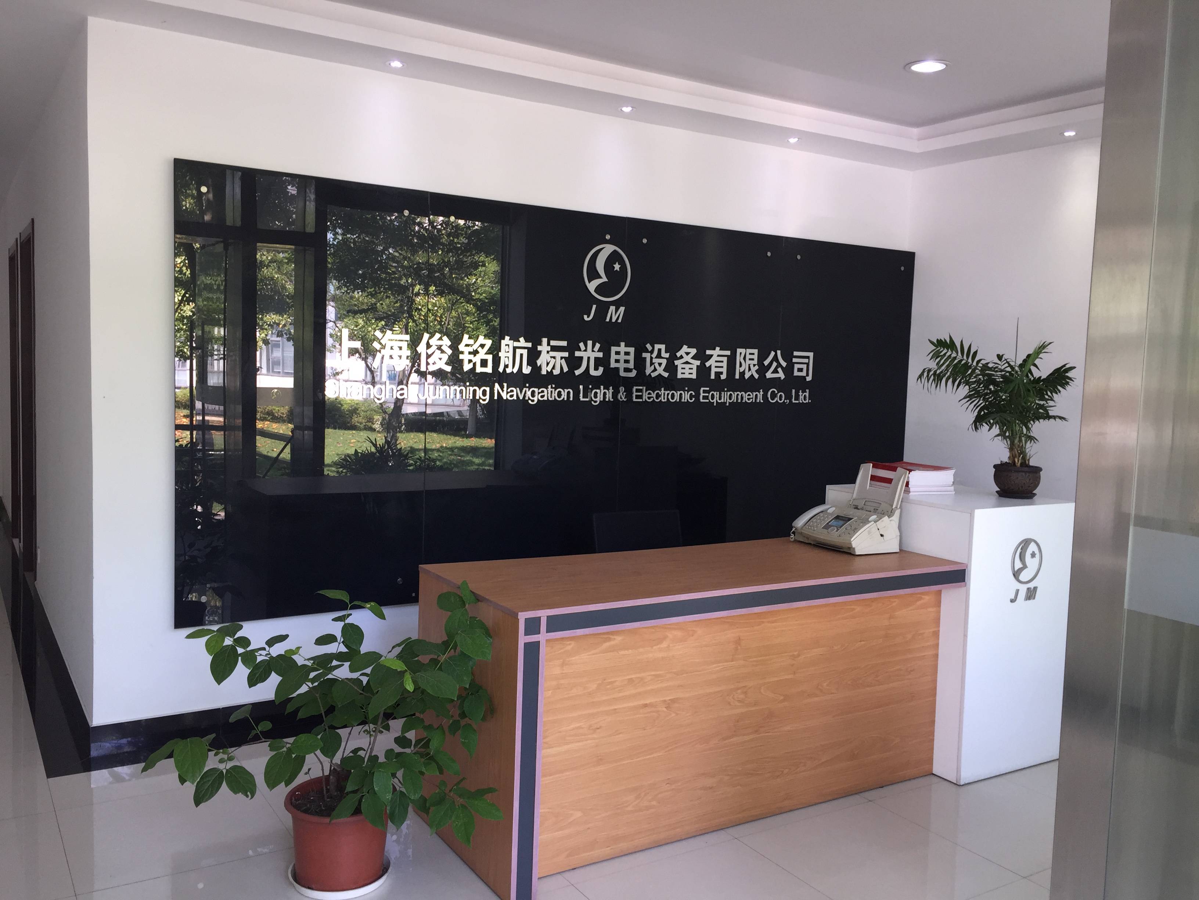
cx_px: 600
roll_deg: -1.7
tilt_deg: -4.9
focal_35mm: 29
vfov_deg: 48.2
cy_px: 450
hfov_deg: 61.7
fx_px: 1004
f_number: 2.2
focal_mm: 4.15
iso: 32
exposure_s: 1/30
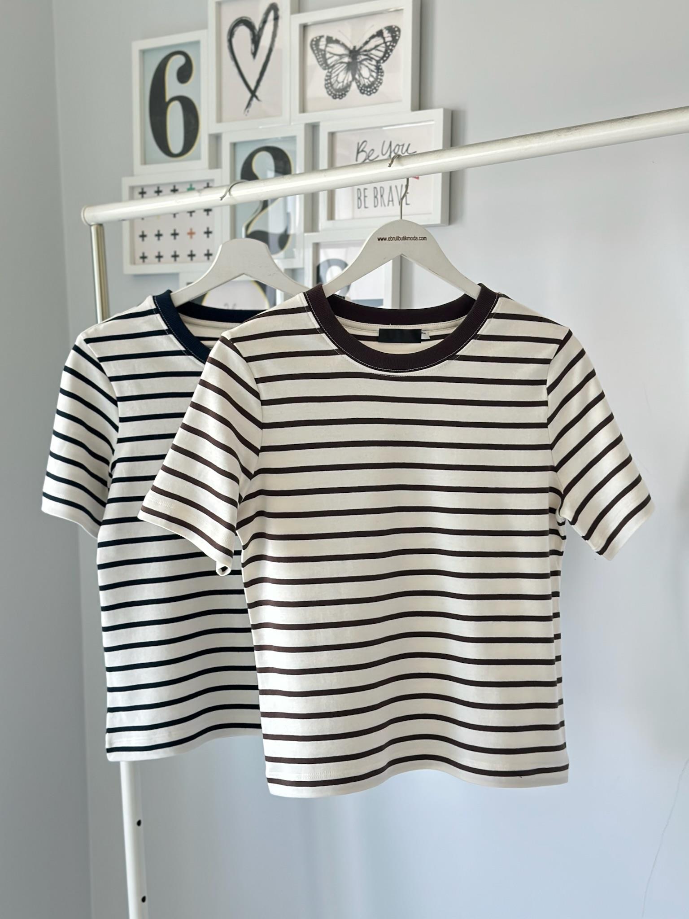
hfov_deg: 30.3
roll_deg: +1.3
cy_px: 460
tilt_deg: -2.3
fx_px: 1274
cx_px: 344
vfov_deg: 39.7
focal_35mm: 48
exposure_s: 1/78
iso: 125
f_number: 1.78
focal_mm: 6.86
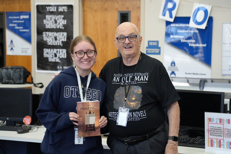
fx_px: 610
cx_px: 116
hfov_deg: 21.4
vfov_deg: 14.4
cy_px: 77
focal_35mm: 95
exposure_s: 1/160
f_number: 4.5
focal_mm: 95
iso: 2500
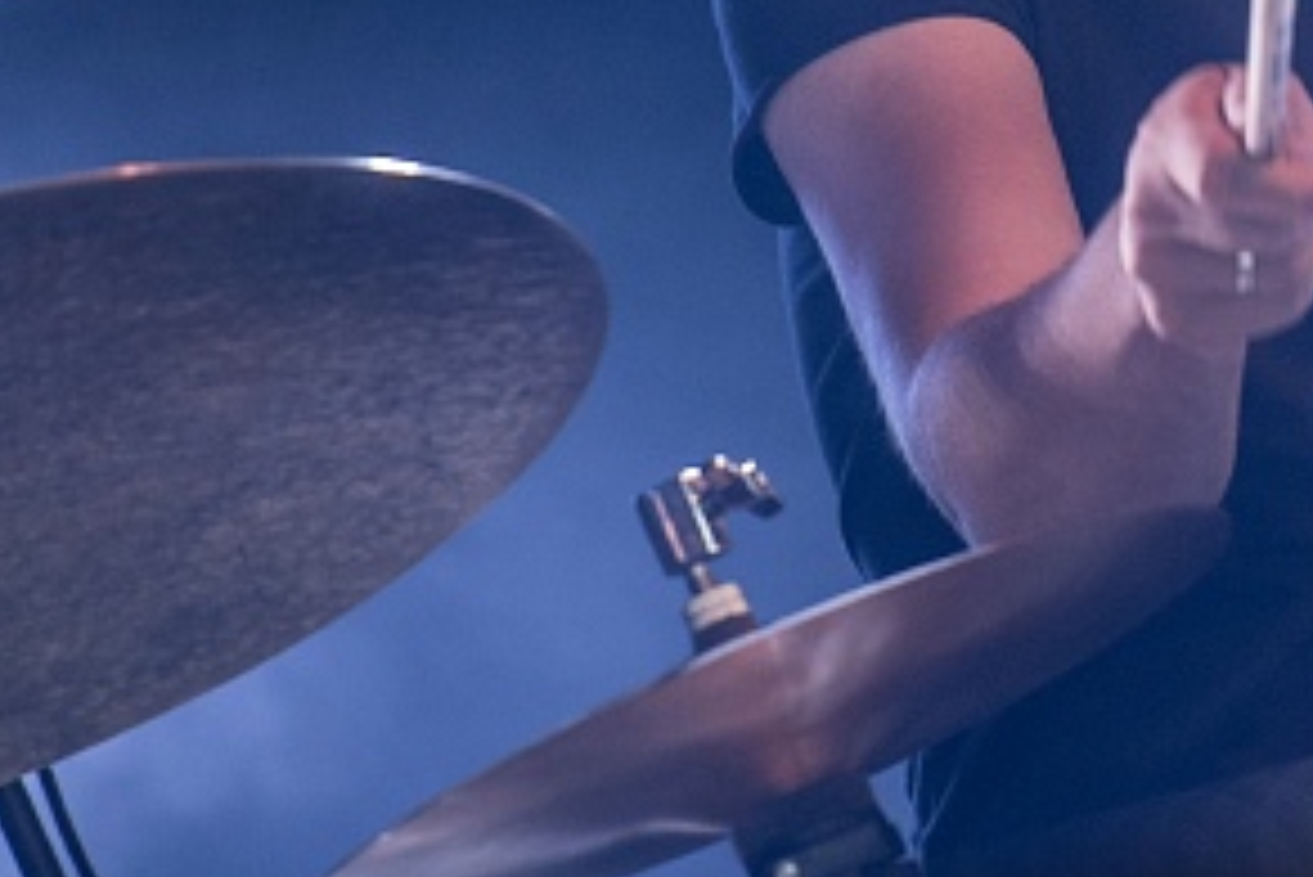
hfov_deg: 2.8
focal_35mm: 740
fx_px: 27002
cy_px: -189
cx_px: 1466
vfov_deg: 1.9
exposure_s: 1/125
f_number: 2.8
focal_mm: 200
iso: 1000
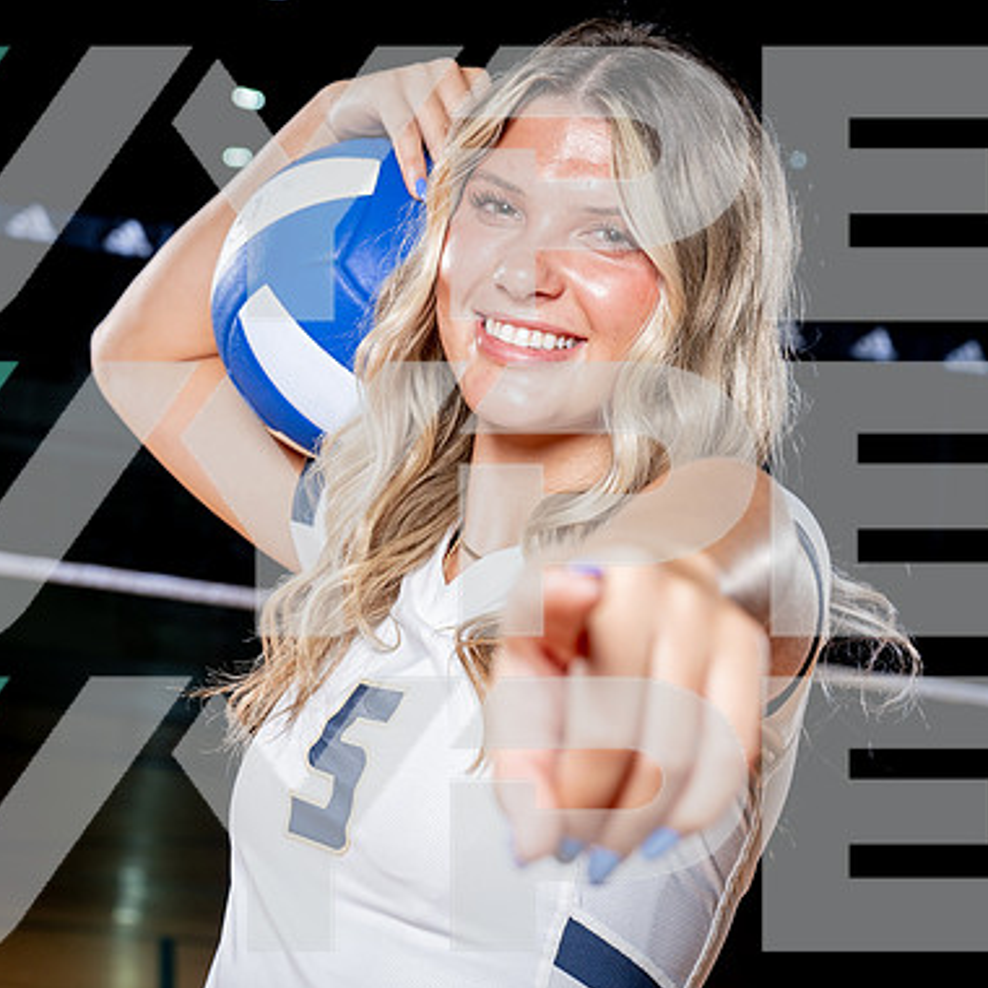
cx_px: 408
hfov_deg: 21.4
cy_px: 500
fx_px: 2616
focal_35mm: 81
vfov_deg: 21.4
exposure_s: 1/250
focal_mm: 55
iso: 250
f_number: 5.6
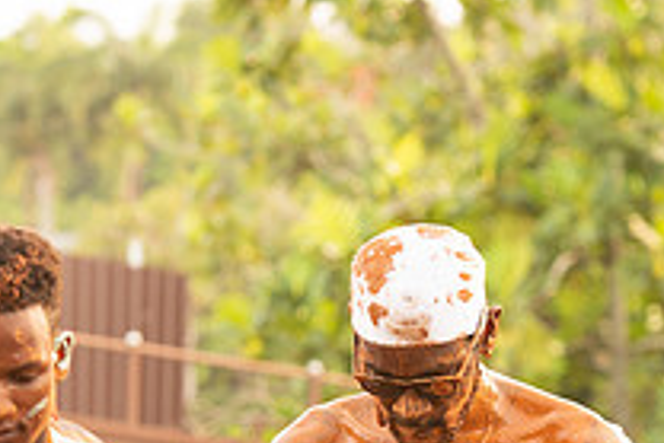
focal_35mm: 306
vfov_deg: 4.5
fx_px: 5648
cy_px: 580
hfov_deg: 6.7
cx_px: 278
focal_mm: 110
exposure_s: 1/200
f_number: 5
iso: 720
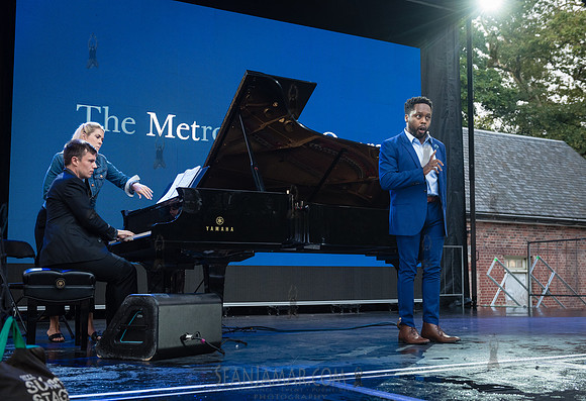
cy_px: 211
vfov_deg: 32.9
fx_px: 679
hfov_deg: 46.6
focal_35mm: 41
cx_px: 317
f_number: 4.5
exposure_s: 1/250
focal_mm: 38
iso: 1600
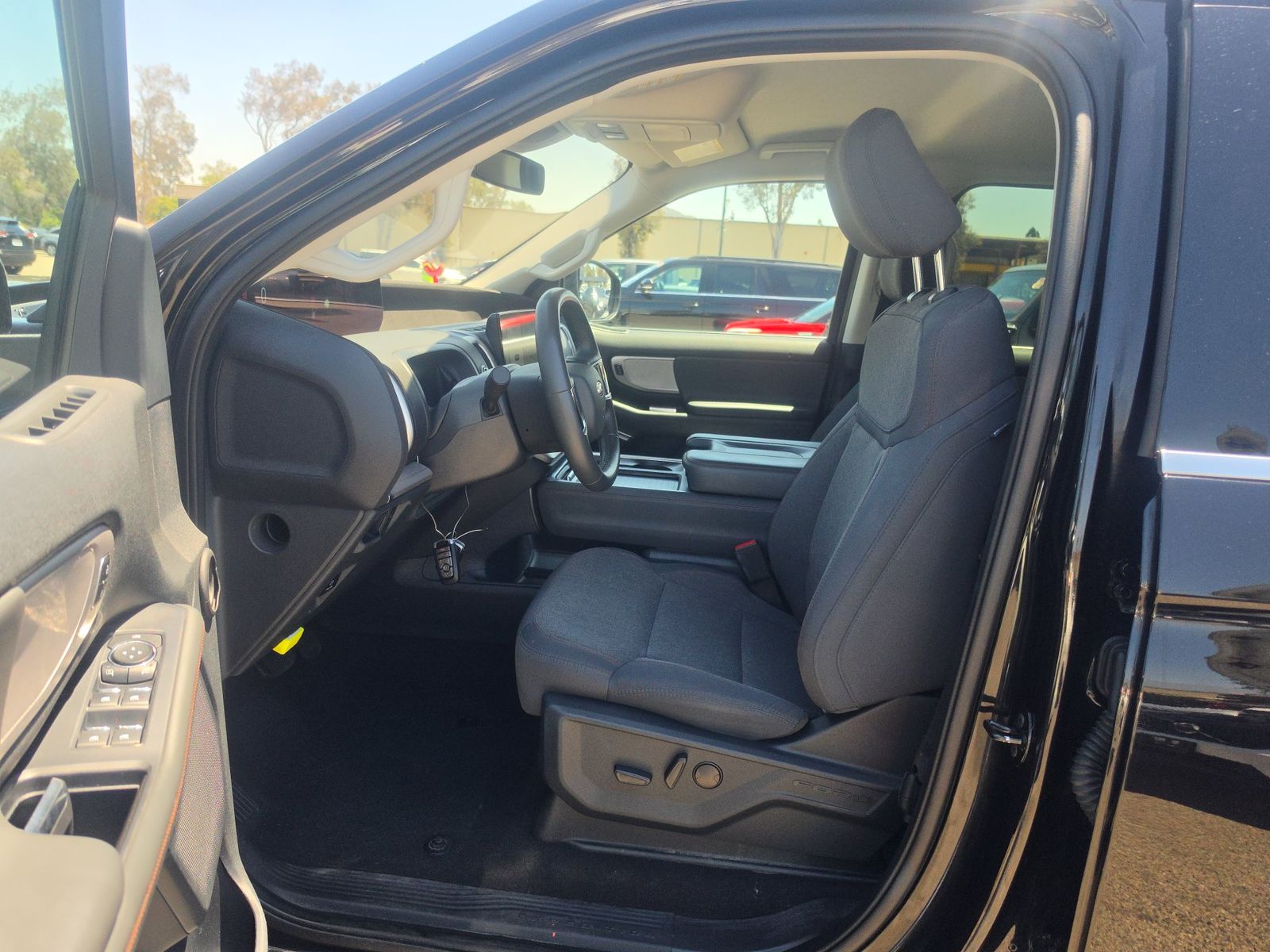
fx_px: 844
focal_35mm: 23
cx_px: 635
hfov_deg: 73.9
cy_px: 476
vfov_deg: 58.9
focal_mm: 6.5
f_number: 1.4
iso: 63
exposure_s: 1/1722
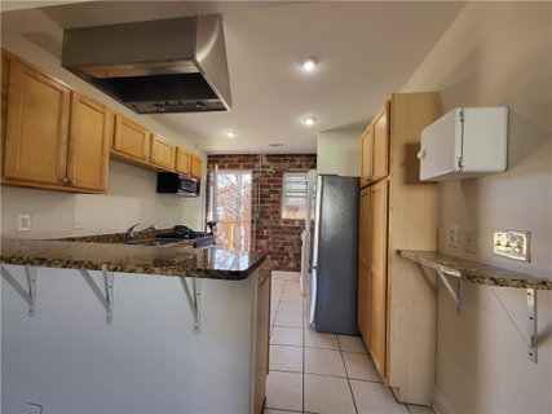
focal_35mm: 13
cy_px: 207
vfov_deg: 89.9
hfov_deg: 106.2
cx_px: 276
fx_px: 207
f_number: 2.2
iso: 125
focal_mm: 1.74
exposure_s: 1/60
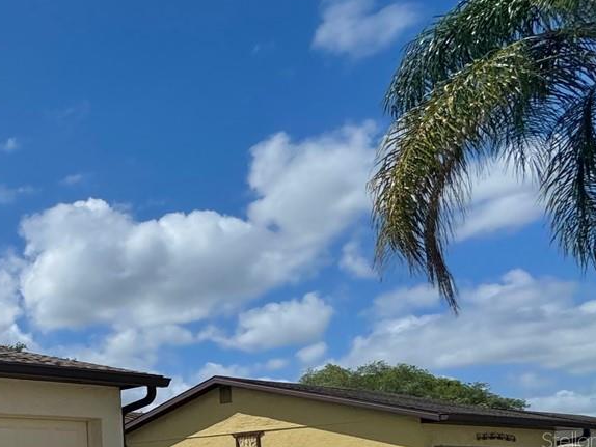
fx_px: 672
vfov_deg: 33.9
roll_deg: +0.6
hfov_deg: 33.6
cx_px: -191
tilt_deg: +5.3
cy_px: 440
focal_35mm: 39
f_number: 2.2
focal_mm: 2.22
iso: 50
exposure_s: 1/3906
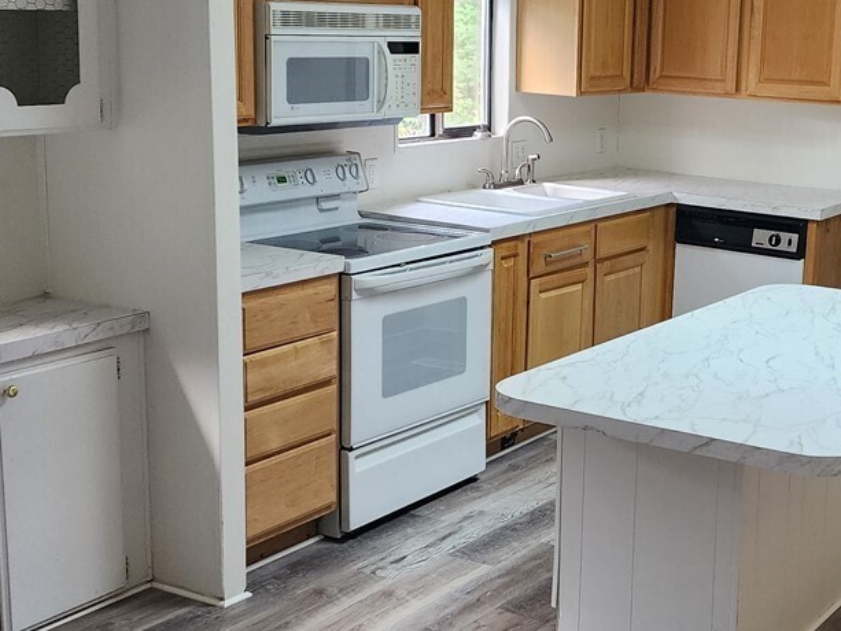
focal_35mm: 60
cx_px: 623
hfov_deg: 31.6
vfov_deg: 24.4
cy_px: 316
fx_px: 1458
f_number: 1.8
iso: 320
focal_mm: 6.4
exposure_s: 1/120
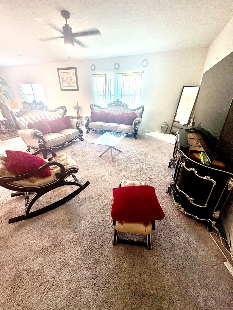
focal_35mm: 14
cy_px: 155
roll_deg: -0.3
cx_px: 116
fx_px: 126
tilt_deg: -25.0
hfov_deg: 85.7
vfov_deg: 102.1
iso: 250
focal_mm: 2.22
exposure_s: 1/60
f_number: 2.2
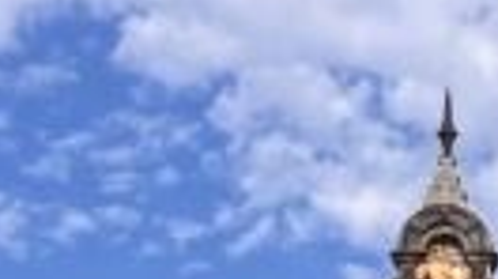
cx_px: 619
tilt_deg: +14.1
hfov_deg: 9.0
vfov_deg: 5.1
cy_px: 449
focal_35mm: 237
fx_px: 3127
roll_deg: -1.2
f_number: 1.8
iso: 32
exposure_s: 1/2315
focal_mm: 3.99
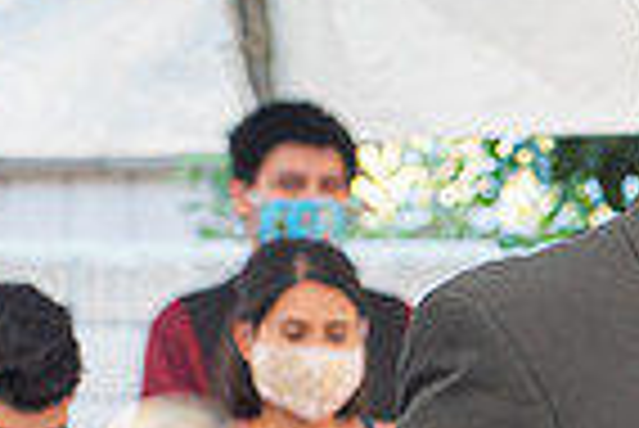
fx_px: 9453
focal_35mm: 532
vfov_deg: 2.6
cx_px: 914
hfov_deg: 3.9
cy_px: 696
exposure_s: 1/160
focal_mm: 130
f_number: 5.6
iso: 640
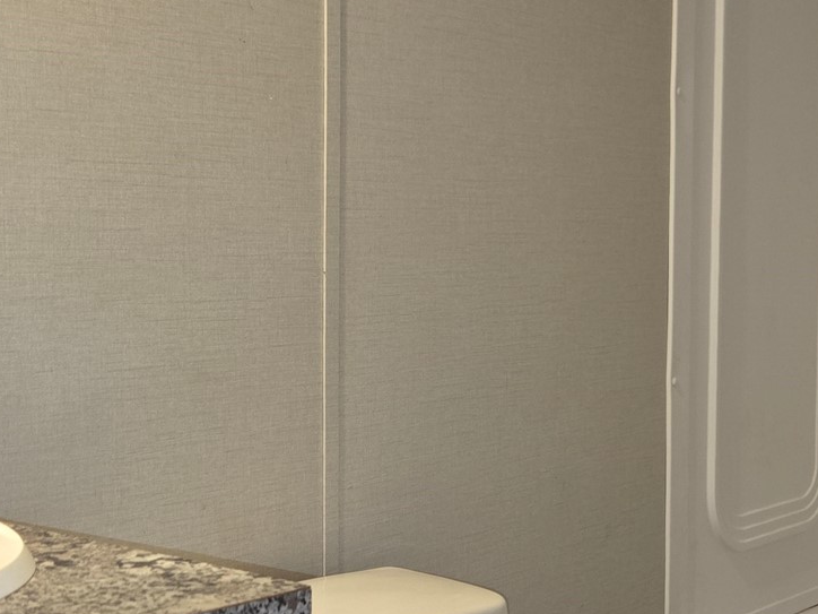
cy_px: 372
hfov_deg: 31.7
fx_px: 1441
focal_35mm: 61
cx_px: 418
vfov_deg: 24.0
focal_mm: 5.4
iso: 200
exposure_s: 1/15
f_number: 1.8
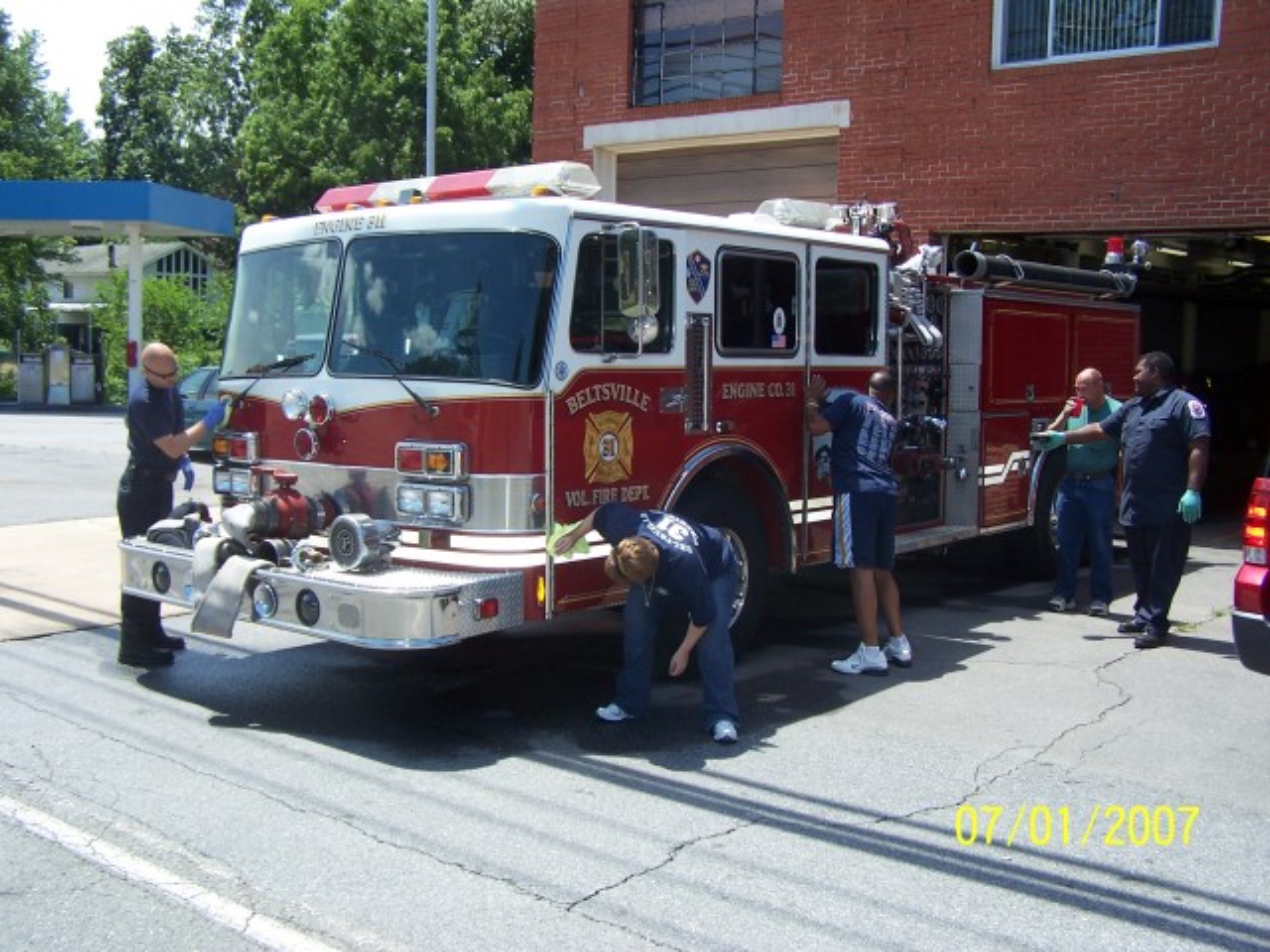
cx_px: 635
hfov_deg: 49.0
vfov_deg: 37.7
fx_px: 1394
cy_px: 476
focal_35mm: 38
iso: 80
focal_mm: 6.3
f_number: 2.8
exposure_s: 1/750
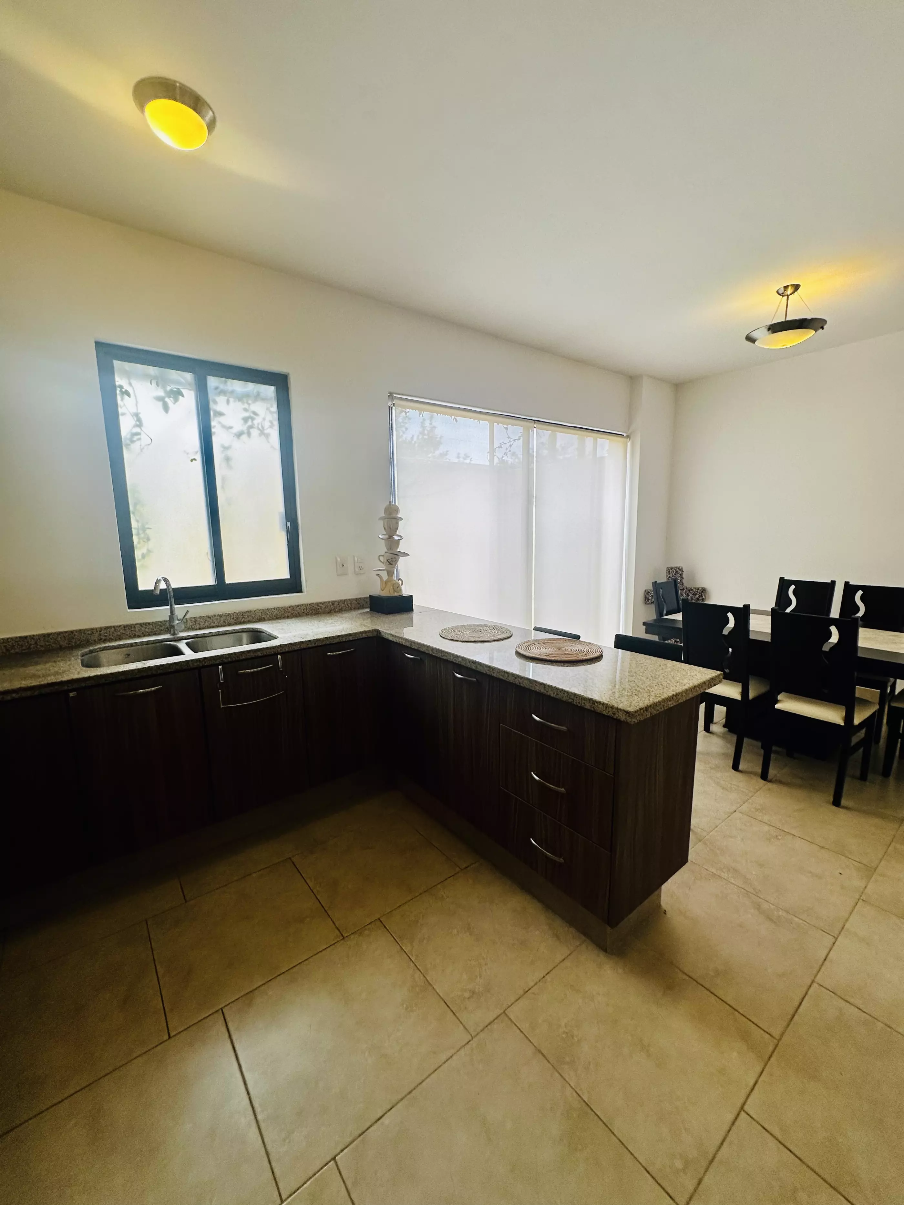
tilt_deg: -8.8
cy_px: 602
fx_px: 487
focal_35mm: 14
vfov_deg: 102.1
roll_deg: +0.5
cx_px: 452
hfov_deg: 85.7
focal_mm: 2.22
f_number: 2.2
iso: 64
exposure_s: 1/120
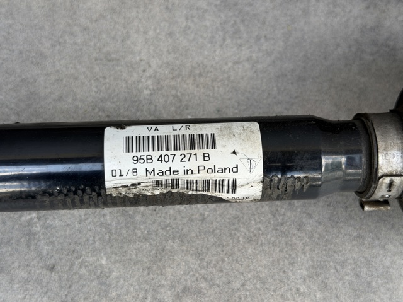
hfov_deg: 39.7
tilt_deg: -73.5
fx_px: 558
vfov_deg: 30.2
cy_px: 151
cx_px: 202
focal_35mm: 48
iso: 50
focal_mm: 6.76
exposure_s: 1/179
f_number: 1.78
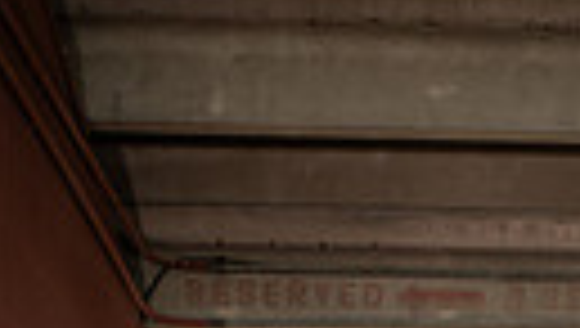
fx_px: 1802
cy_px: 984
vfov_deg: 8.6
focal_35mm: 117
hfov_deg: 17.8
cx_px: 584
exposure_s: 1/400
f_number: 7.1
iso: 160
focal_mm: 32
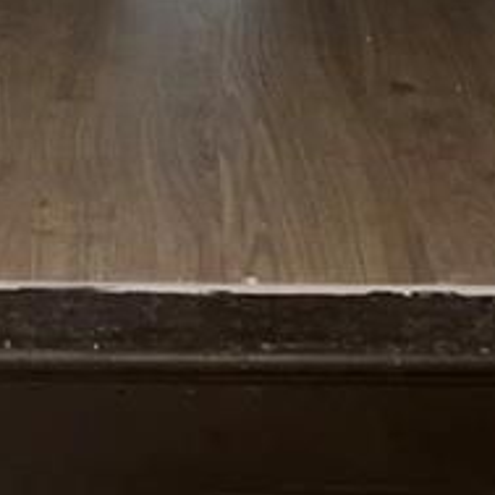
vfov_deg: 16.5
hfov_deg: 20.2
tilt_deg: +0.4
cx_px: 199
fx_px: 1391
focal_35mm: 86
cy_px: -427
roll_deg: -1.9
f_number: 1.78
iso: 80
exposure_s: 1/4
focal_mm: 6.86
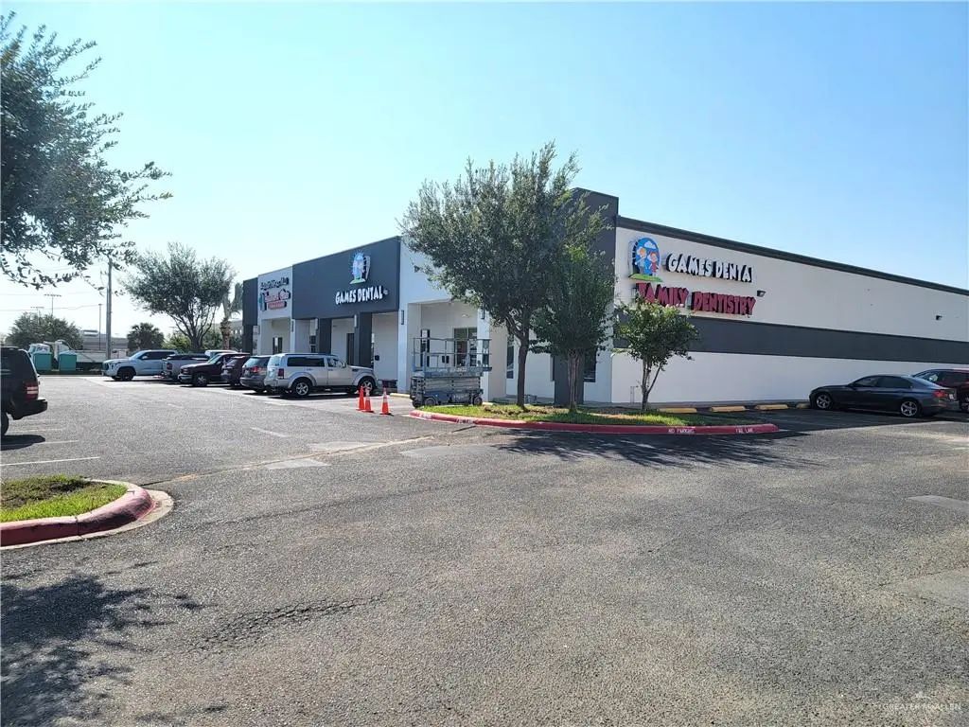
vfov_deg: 56.8
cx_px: 484
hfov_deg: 71.6
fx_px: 672
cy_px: 364
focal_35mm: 24
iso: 16
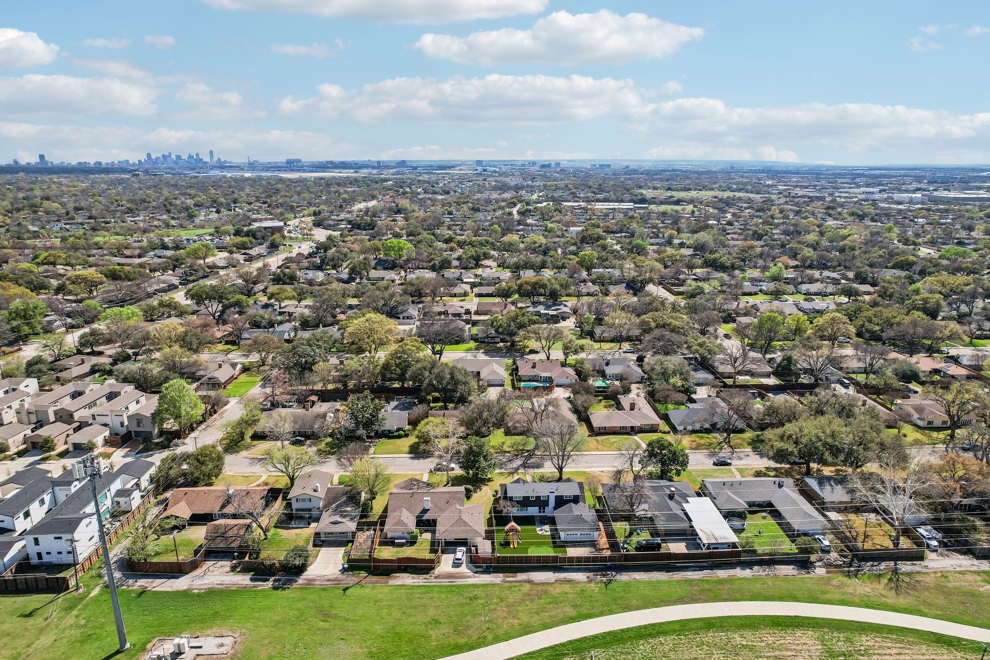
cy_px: 330
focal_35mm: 22
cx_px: 495
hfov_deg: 78.6
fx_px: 605
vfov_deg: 57.2
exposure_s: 1/2500
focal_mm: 8.4
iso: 100
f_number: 2.8
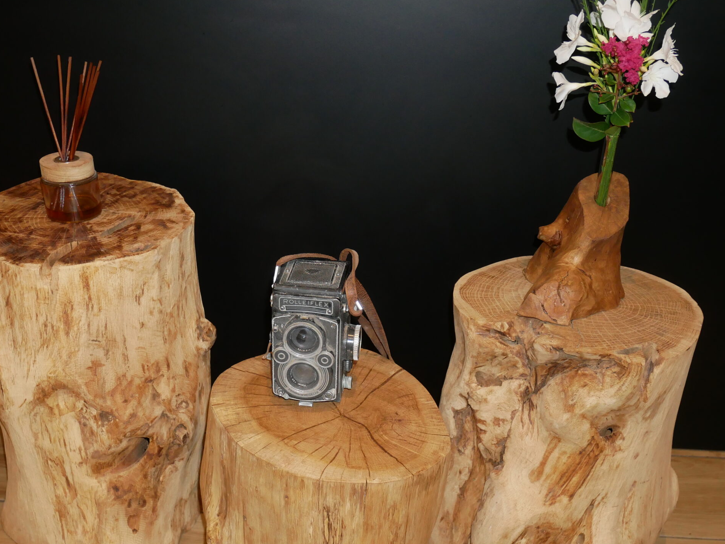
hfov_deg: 43.8
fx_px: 901
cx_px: 345
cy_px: 348
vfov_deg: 33.4
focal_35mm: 43
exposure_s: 1/60
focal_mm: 16
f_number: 4
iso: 800
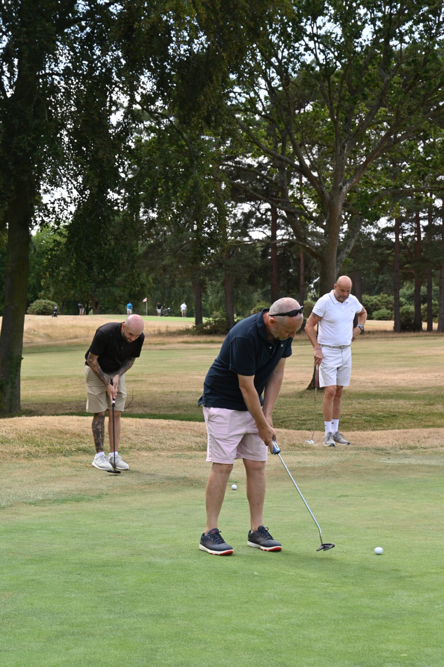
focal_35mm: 70
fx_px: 1296
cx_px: 222
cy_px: 334
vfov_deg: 28.9
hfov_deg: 19.4
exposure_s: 1/100
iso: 200
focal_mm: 70
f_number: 11
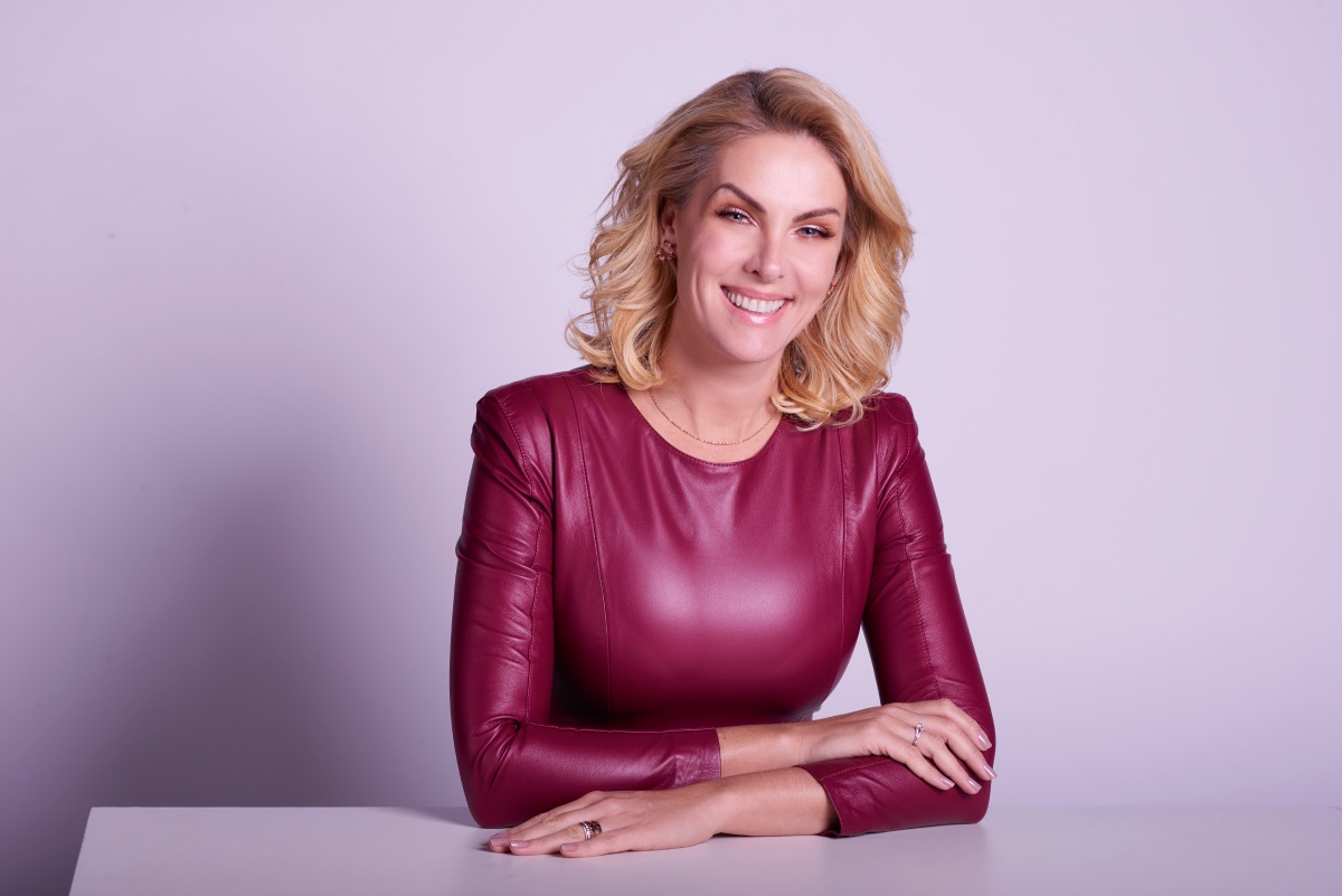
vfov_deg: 16.1
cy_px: 448
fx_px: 3170
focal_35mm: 85
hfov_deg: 23.9
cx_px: 671
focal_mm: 85
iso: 100
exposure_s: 1/250
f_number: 10
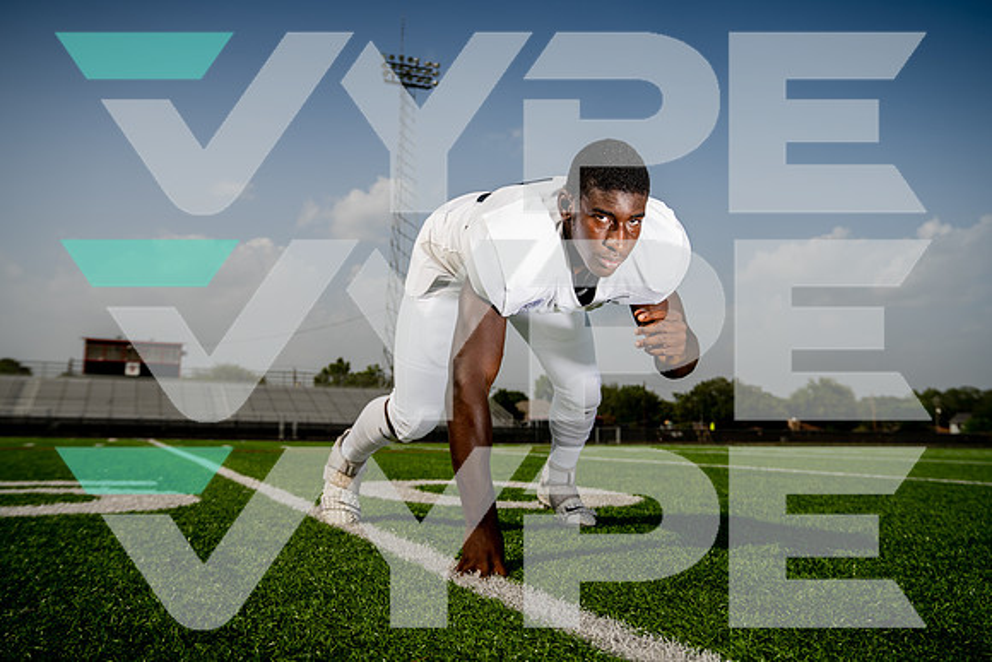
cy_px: 331
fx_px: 882
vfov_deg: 41.1
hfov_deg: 58.7
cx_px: 496
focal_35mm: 32
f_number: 4.5
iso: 100
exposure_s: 1/1250
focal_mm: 32
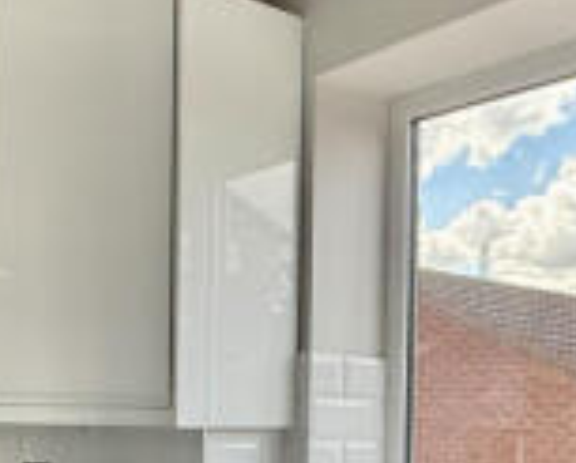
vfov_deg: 27.8
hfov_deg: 35.7
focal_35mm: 52
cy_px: 446
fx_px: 888
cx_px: 360
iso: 64
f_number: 2.2
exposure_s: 1/326
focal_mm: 2.22
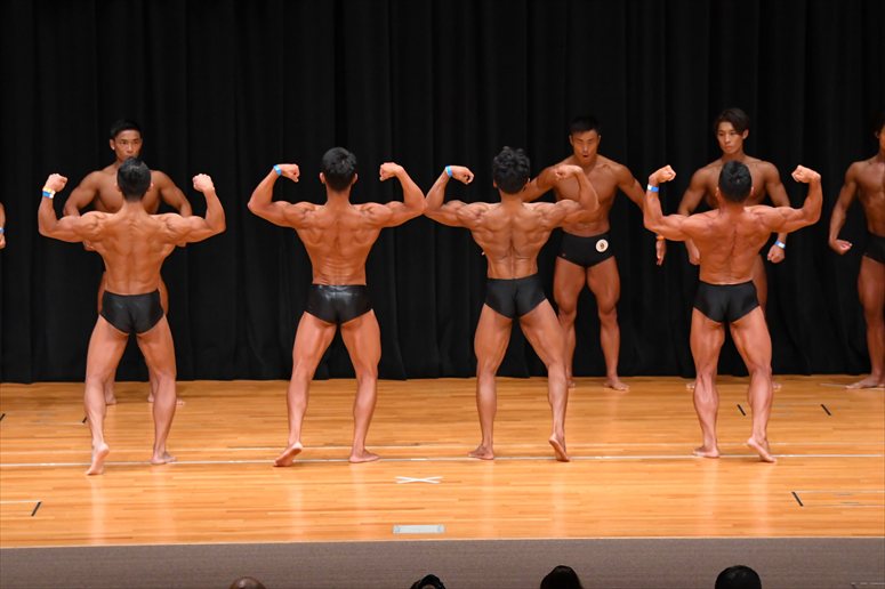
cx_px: 442
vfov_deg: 7.9
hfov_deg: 11.8
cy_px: 294
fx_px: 4275
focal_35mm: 174
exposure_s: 1/400
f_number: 5.6
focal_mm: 116
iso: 4000
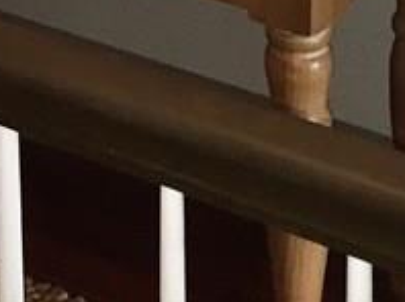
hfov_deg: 13.2
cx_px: 198
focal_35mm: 150
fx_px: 1753
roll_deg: +0.4
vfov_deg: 8.8
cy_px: -477
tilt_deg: -9.7
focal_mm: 4.15
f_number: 2.2
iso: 100
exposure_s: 1/30
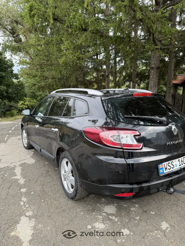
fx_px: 171
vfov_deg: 71.6
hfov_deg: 56.8
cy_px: 123
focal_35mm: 24
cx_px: 92
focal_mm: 6.76
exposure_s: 1/695
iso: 80
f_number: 1.78
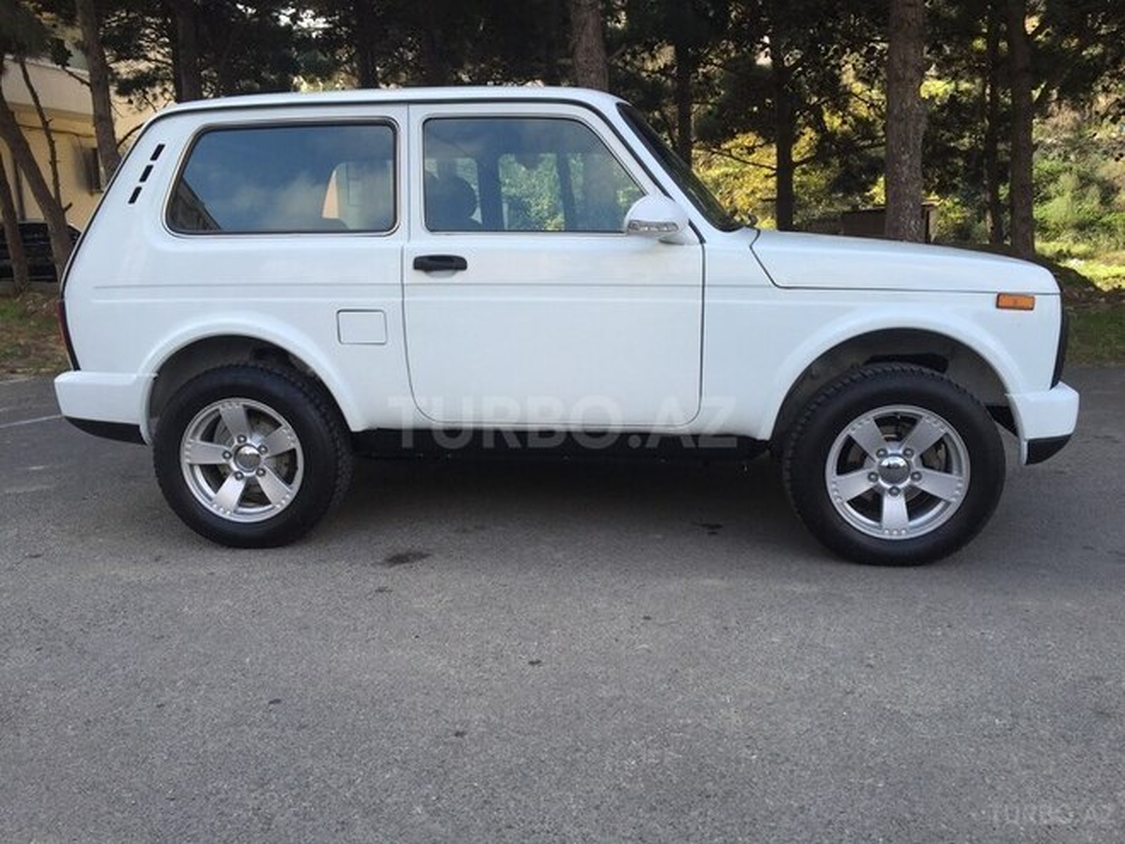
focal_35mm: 29
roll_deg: +0.9
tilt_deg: -11.1
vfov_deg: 48.2
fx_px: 942
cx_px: 562
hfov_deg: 61.7
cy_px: 422
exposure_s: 1/557
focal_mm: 4.15
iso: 32
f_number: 2.2
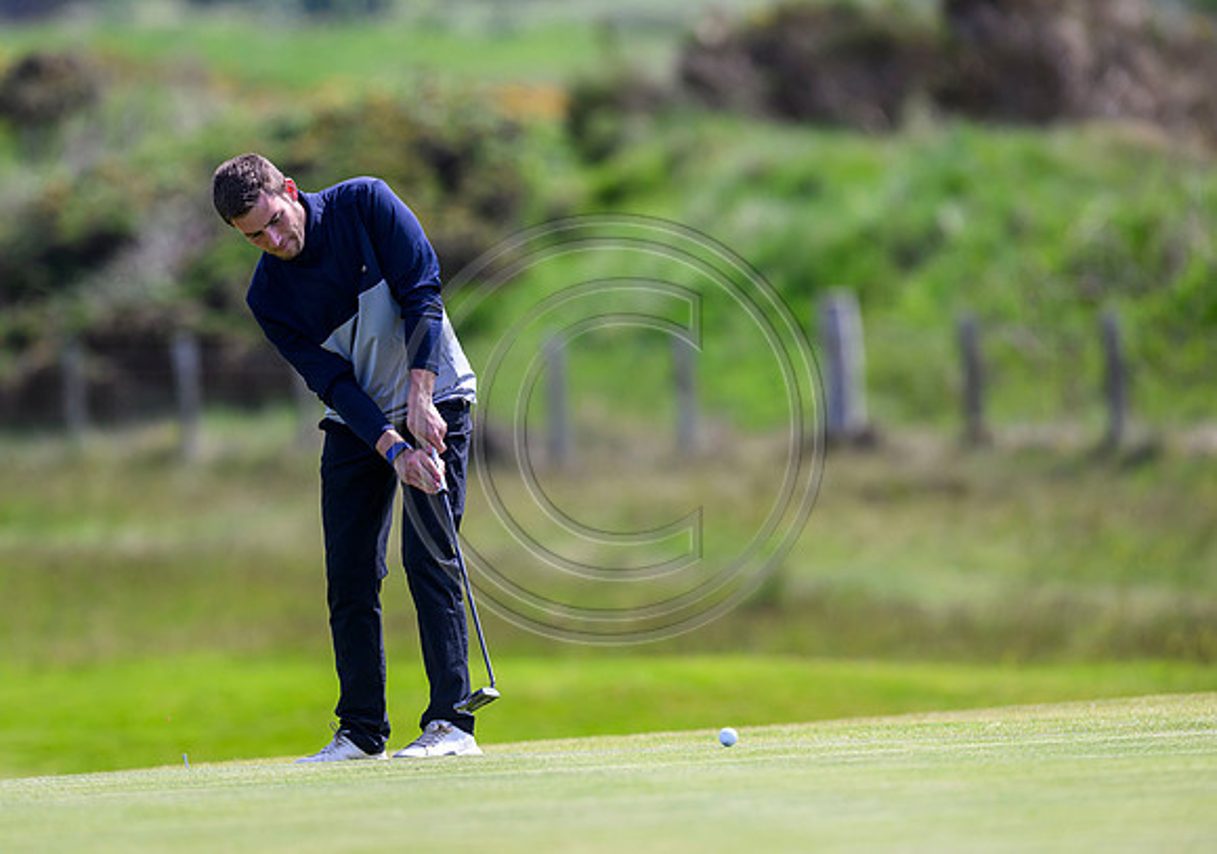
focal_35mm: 434
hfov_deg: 4.7
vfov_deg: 3.3
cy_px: 406
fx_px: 14926
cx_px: 545
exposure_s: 1/2500
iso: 500
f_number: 4
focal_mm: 400
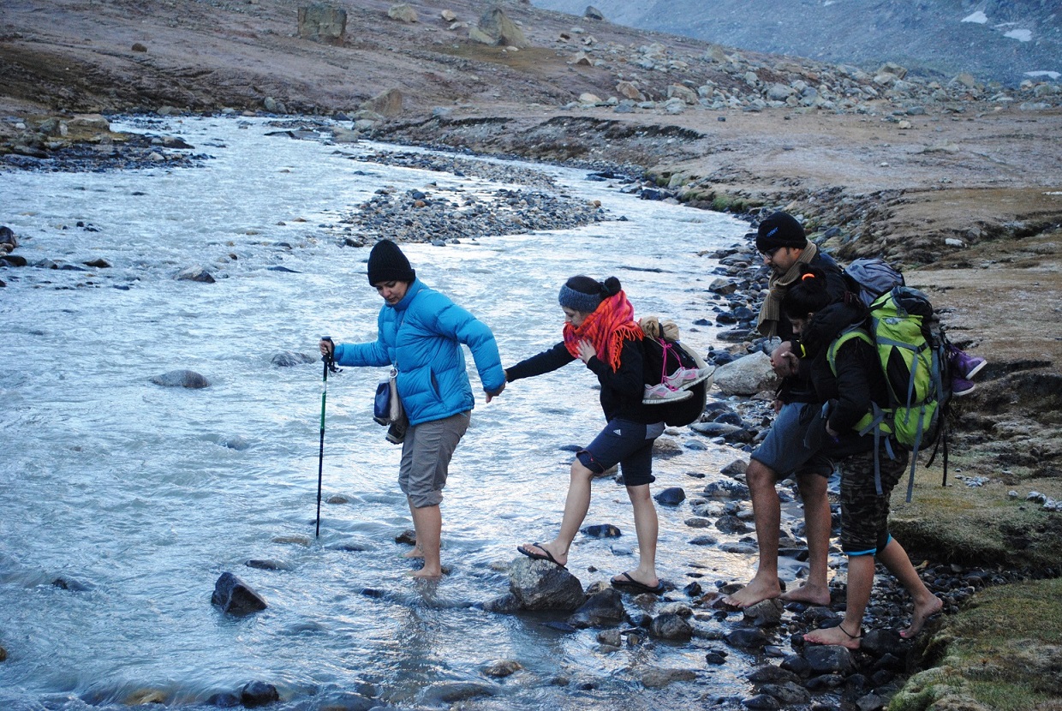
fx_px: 1772
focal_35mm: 60
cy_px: 356
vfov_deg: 22.7
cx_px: 531
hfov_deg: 33.4
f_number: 5.3
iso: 800
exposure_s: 1/200
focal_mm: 40
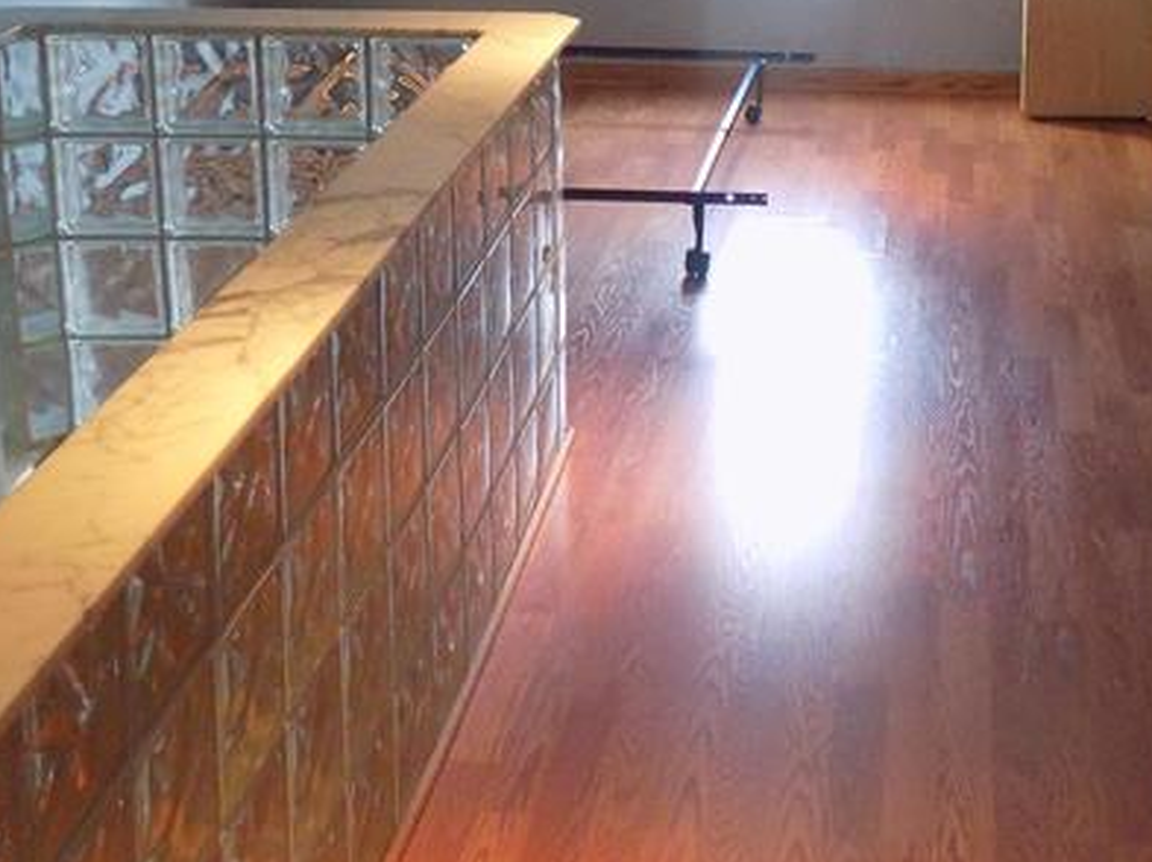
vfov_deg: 23.3
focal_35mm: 60
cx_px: 903
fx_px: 1995
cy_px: -21
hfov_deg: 31.5
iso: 280
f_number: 3.1
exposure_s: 1/30
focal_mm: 4
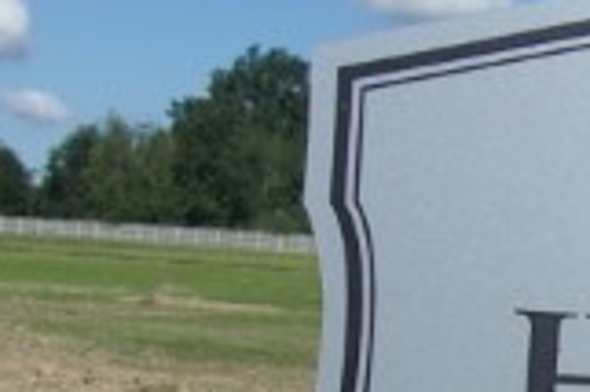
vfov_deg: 9.6
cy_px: 407
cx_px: 799
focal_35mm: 141
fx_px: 2308
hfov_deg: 13.9
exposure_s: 1/150
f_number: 11.6
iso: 80
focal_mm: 6.1
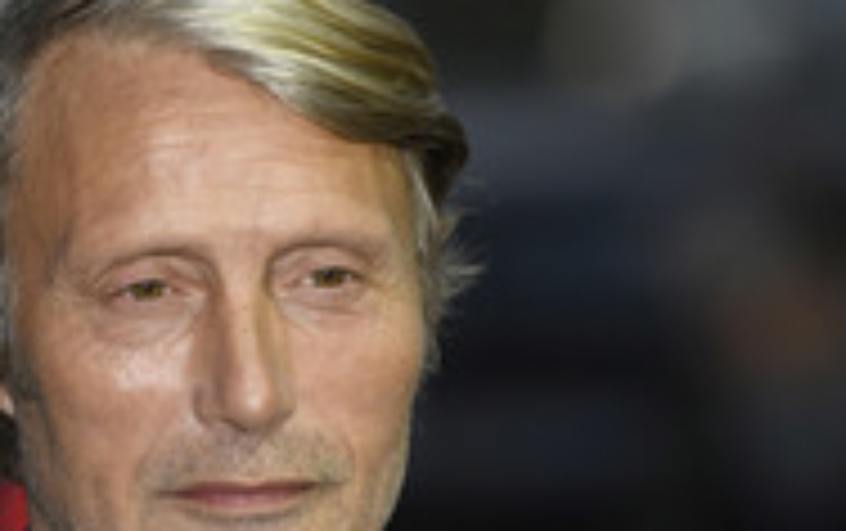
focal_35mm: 488
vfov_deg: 2.7
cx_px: 218
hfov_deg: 4.3
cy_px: 544
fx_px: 11265
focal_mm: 200
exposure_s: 1/320
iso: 640
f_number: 4
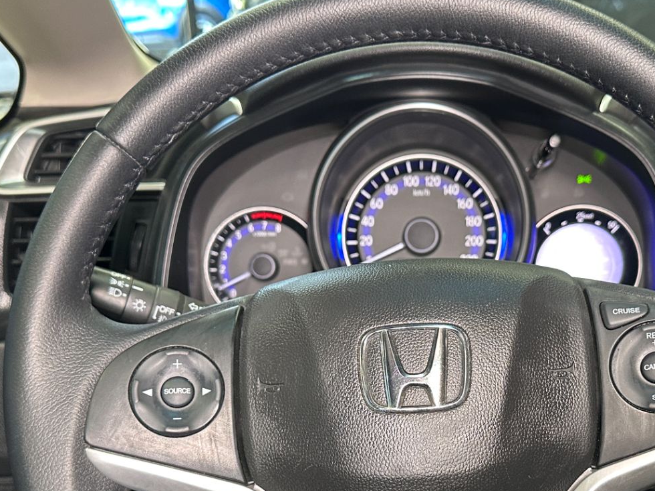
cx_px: 414
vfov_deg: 30.3
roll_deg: +1.1
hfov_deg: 40.1
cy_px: 371
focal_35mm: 47
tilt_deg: -24.0
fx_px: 889
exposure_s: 1/60
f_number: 1.78
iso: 400
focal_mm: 6.86
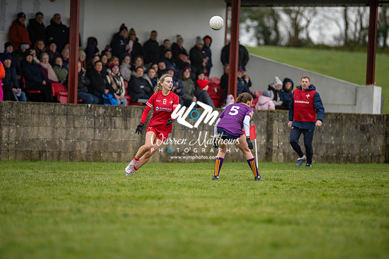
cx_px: 194
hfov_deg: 6.9
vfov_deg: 4.6
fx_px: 3242
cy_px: 130
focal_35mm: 300
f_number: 2.8
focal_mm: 300
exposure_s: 1/1000
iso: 800
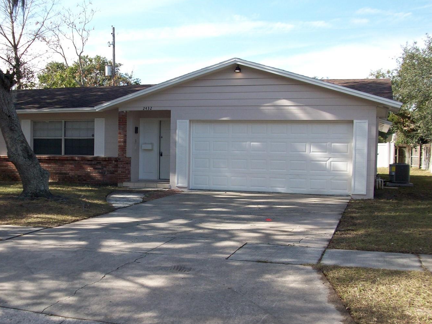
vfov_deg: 35.1
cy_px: 162
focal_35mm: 41
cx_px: 179
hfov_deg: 45.6
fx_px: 512
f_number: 2.8
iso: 64
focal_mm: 5.7
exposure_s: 1/420
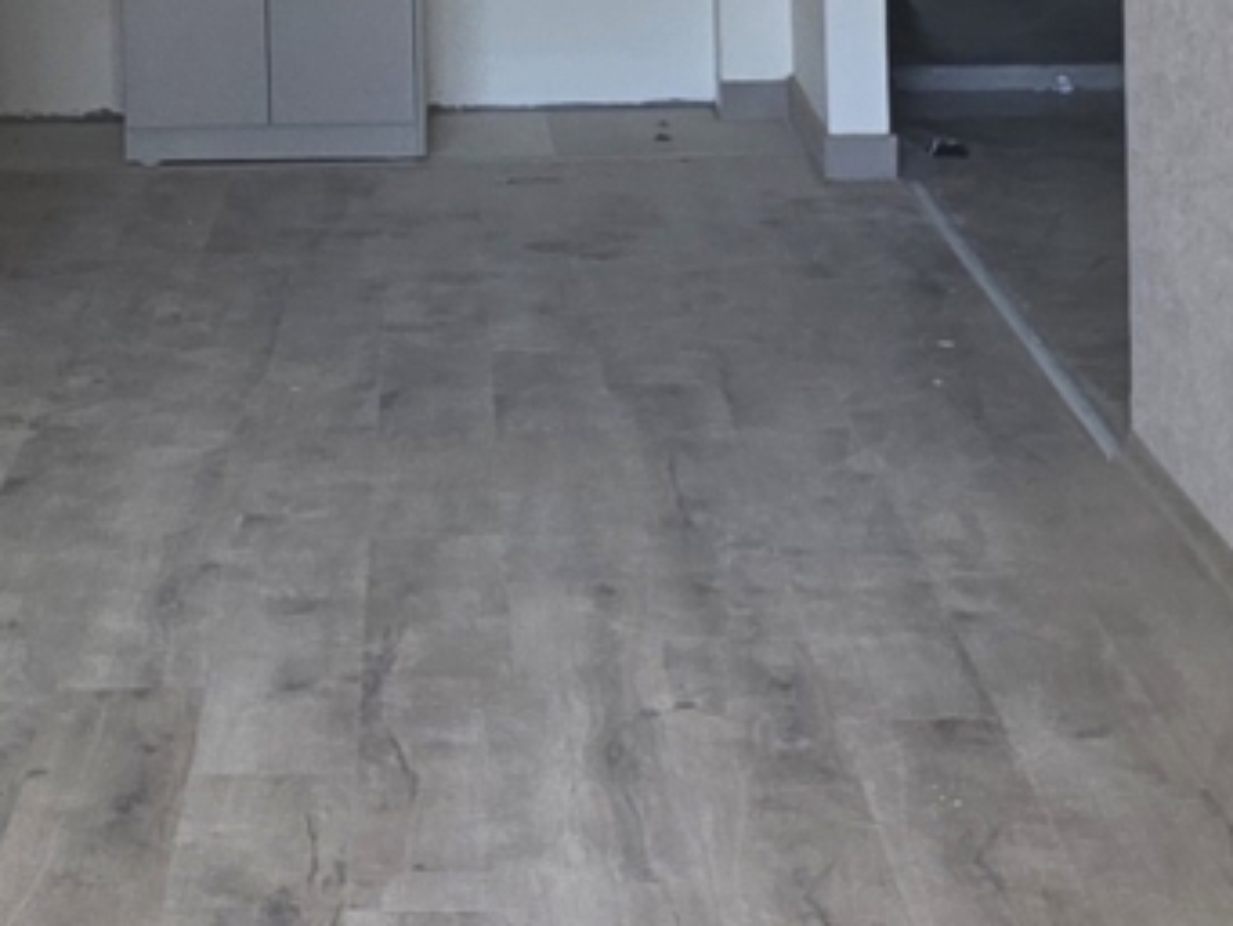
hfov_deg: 24.7
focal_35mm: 78
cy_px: -402
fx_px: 2779
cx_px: 293
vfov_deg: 17.3
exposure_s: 1/100
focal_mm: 2.2
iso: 80
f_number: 1.9
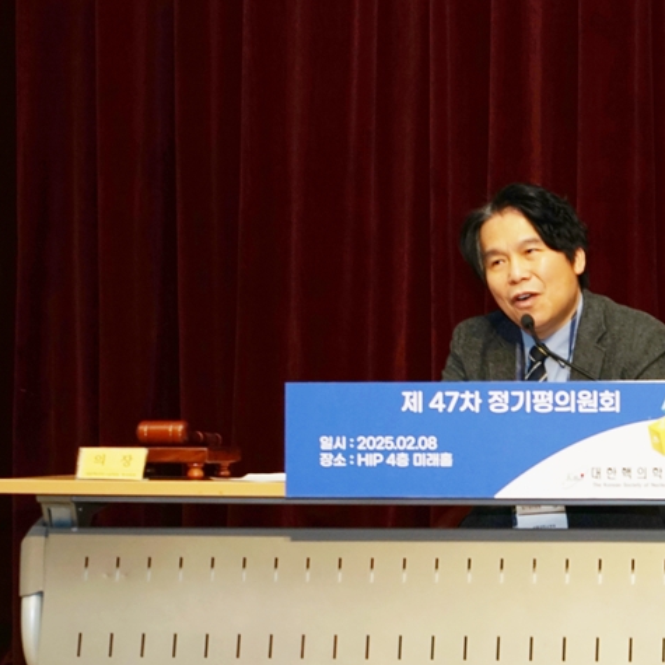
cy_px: 349
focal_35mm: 152
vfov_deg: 11.5
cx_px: 547
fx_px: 3304
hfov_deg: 11.4
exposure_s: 1/80
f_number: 6.3
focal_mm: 85
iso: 400
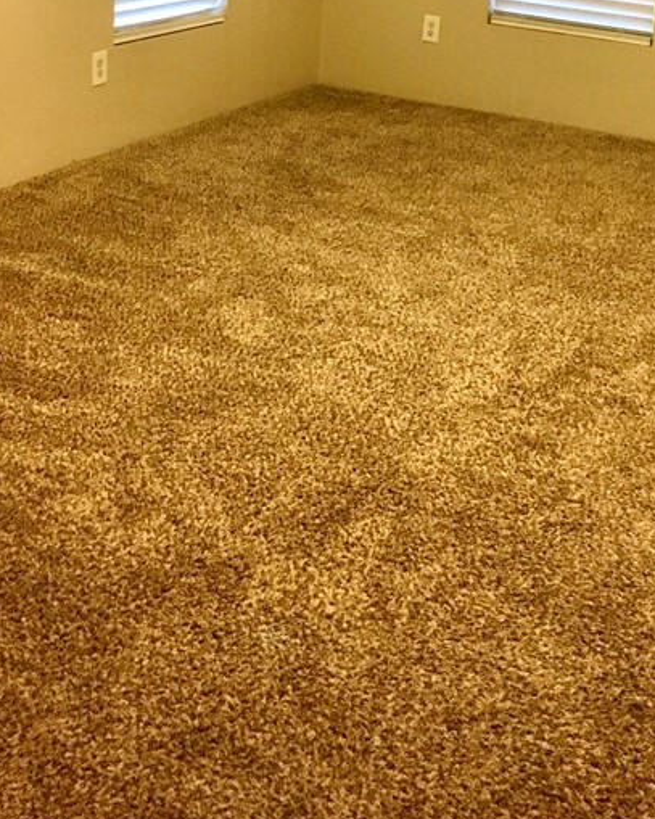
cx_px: 380
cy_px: 56
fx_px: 1382
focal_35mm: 57
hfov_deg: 26.6
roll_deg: -3.4
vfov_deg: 31.2
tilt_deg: -10.5
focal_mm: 4.15
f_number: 2.2
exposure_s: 1/30
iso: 160
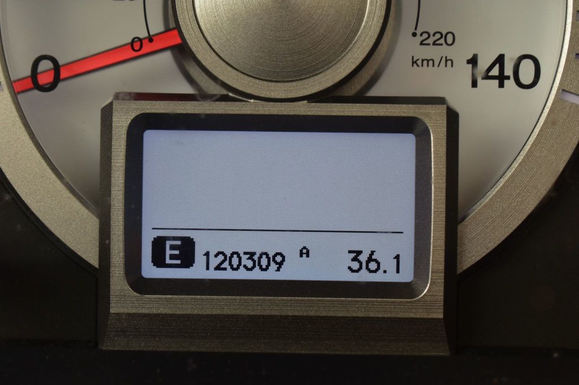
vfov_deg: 16.5
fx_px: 1326
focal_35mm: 82
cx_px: 290
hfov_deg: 24.6
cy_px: 192
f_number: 7.1
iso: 400
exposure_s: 1/30
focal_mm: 55
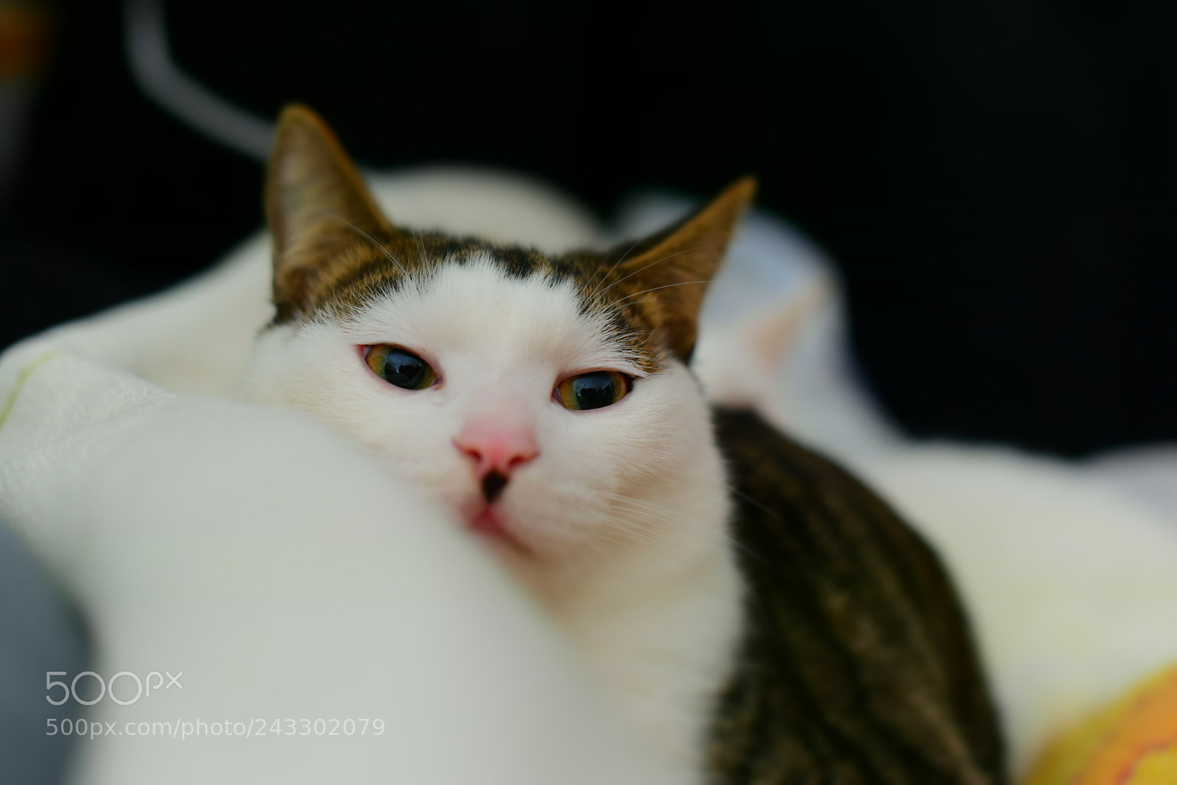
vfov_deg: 27.0
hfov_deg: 39.6
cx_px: 588
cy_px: 392
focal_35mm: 50
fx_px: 1635
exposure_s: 1/25
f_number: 2.8
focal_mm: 50
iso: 1600
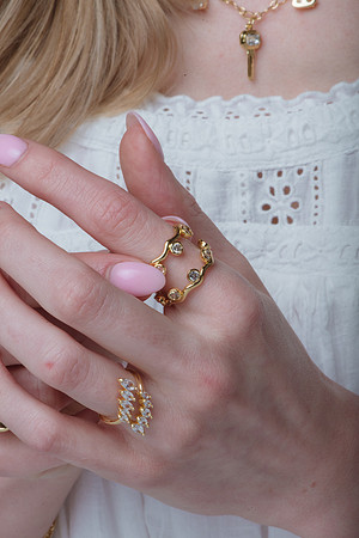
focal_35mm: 105
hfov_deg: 13.0
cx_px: 180
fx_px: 1571
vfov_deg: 19.5
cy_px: 269
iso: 400
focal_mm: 105
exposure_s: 1/250
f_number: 36
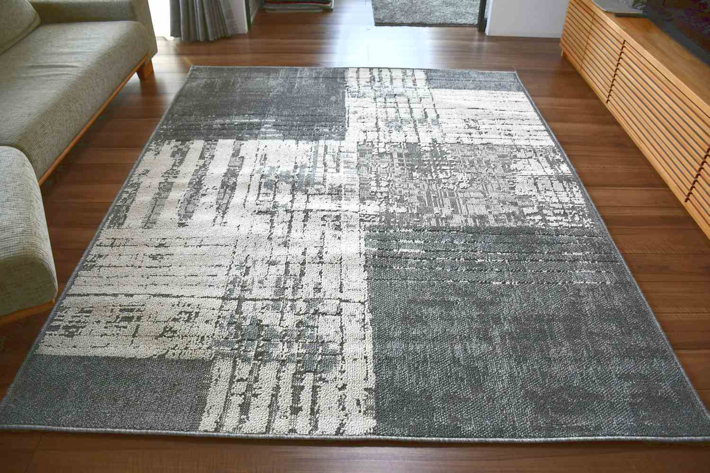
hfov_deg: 67.4
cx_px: 355
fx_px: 532
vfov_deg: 47.9
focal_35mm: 27
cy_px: 236
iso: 500
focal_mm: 18
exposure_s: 1/250
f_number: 3.5
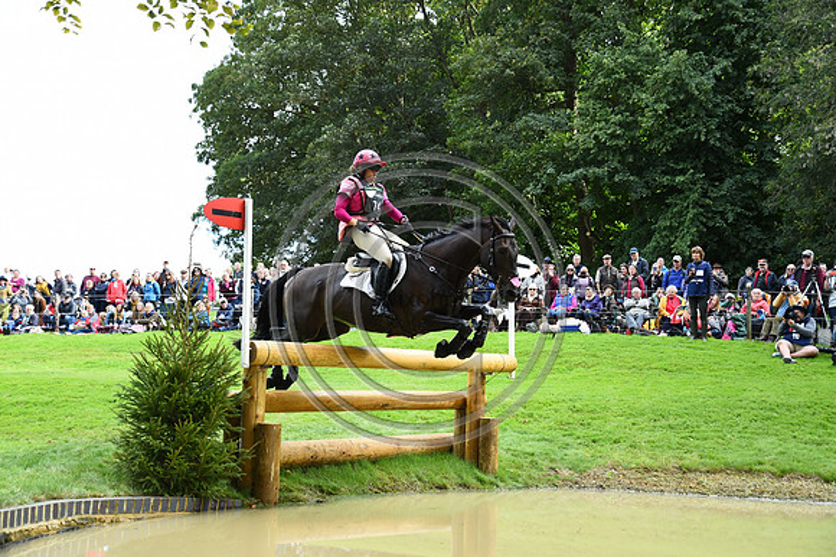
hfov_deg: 44.5
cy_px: 278
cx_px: 418
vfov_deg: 30.5
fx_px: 1021
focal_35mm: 44
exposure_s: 1/1250
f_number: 4.2
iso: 1100
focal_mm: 44
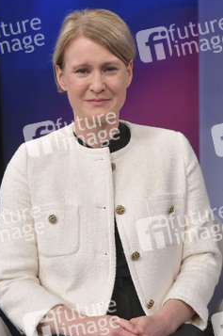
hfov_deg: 20.9
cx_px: 99
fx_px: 606
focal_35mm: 65
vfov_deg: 31.0
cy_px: 182
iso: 2500
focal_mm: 58
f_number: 6.3
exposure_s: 1/200
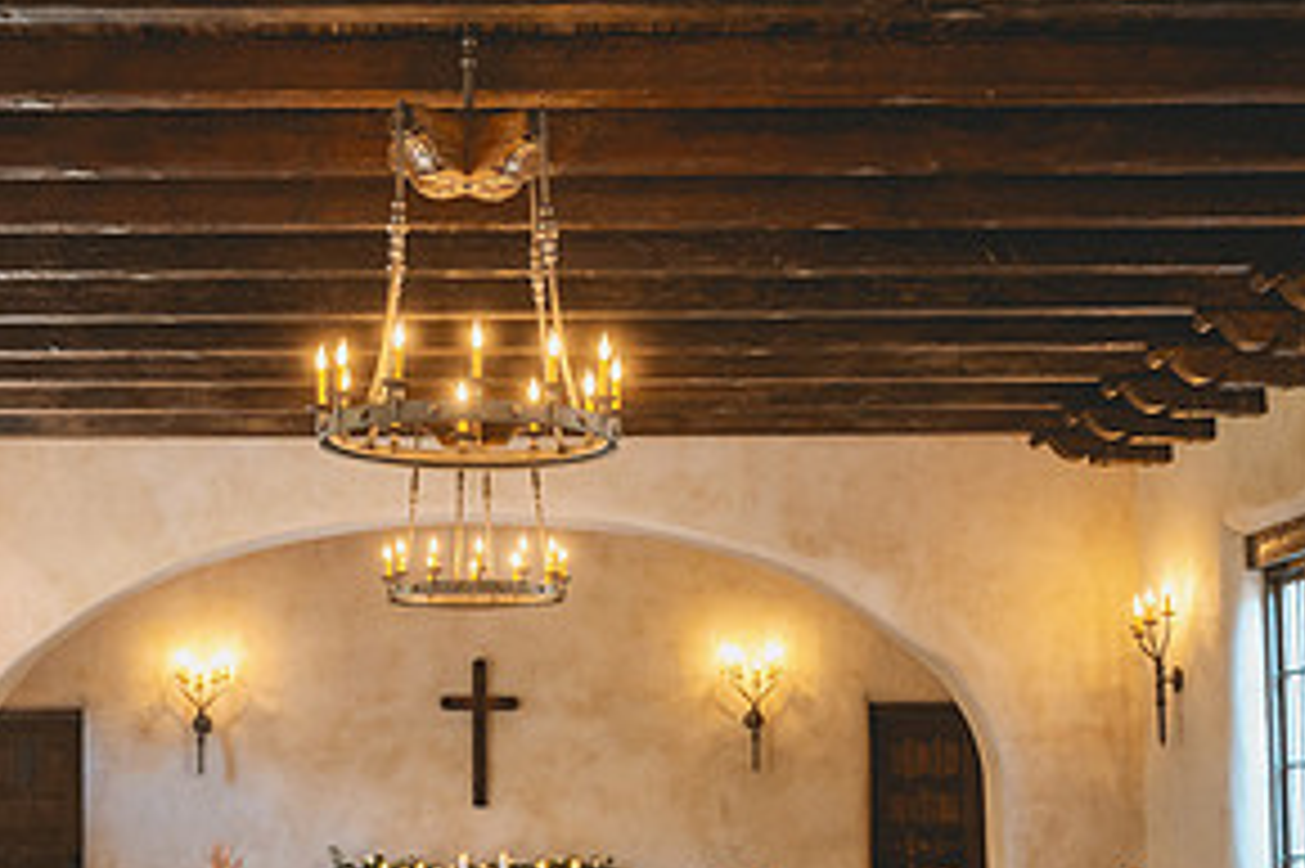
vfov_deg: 22.3
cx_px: 508
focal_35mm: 60
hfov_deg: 33.3
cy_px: 706
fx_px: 2174
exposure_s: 1/320
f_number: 2.8
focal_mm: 30
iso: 2000
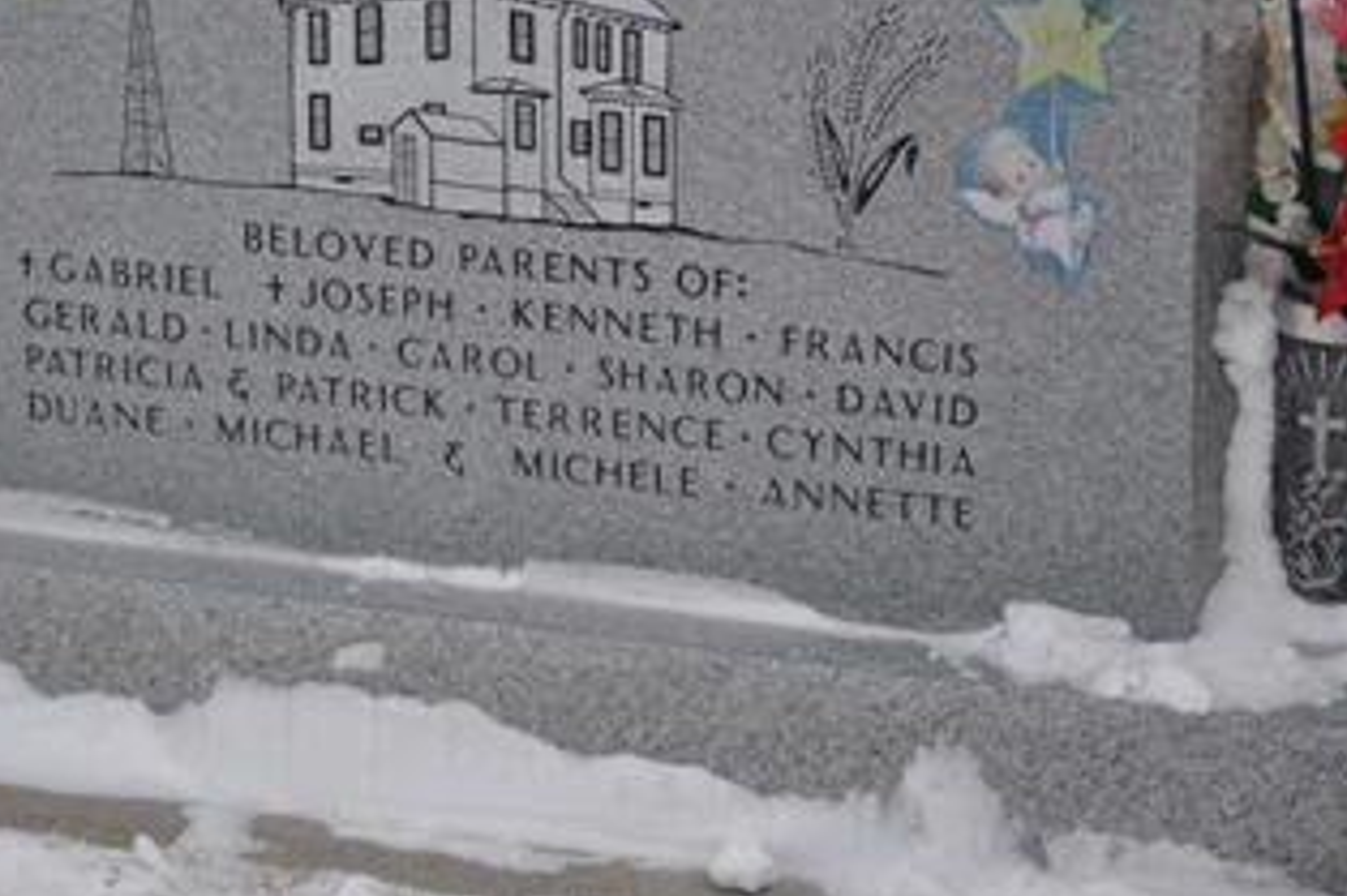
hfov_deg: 18.1
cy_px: 298
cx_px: 526
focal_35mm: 113
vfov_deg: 12.1
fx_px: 4214
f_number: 4
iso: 200
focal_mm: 55
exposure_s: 1/1250
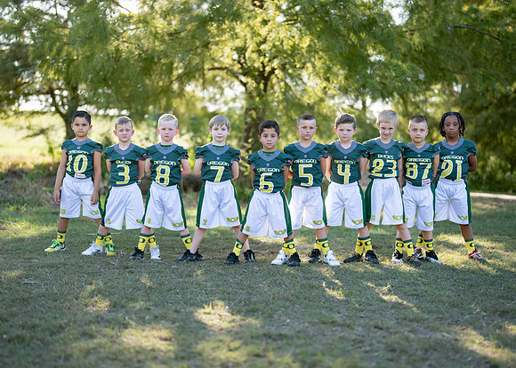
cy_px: 184
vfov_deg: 27.0
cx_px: 258
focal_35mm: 52
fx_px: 768
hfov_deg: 37.2
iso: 100
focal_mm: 50
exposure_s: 1/1250
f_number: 1.2
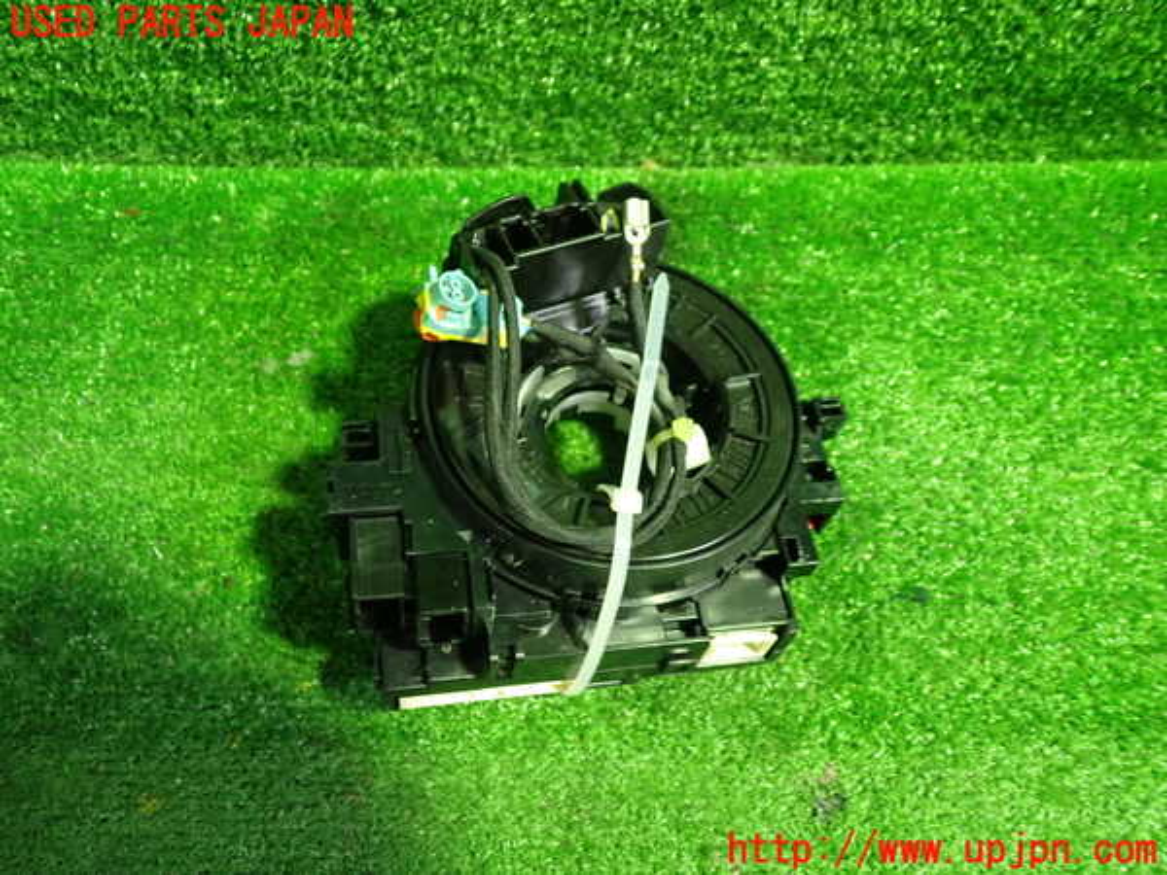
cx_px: 584
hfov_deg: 60.0
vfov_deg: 46.8
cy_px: 438
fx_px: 1011
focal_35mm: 30
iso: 500
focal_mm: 5.4
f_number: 2.3
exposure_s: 1/30
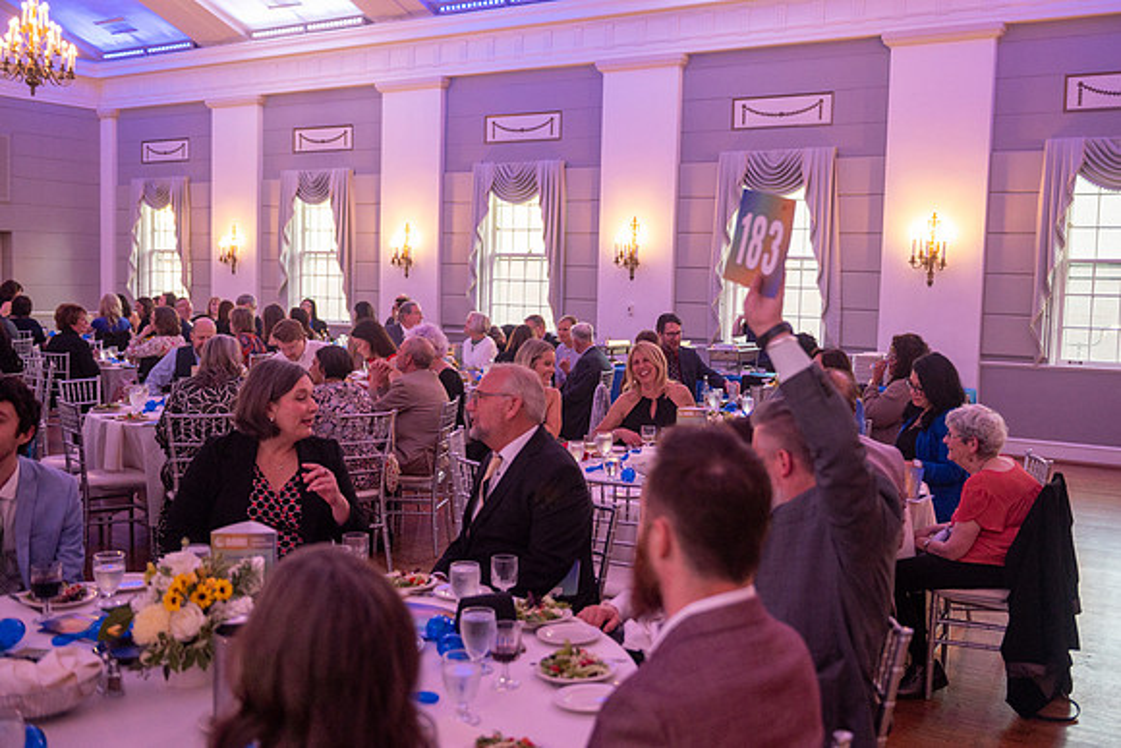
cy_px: 374
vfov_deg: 36.5
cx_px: 582
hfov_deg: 52.5
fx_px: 1135
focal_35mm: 36
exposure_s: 1/200
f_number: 3.2
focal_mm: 34
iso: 2000
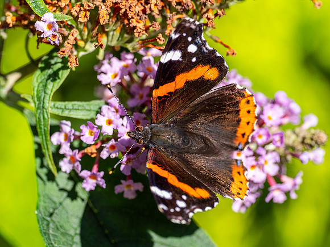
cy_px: 138
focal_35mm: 688
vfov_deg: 2.2
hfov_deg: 2.9
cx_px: 141
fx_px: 6555
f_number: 4.5
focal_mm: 300
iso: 250
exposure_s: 1/640
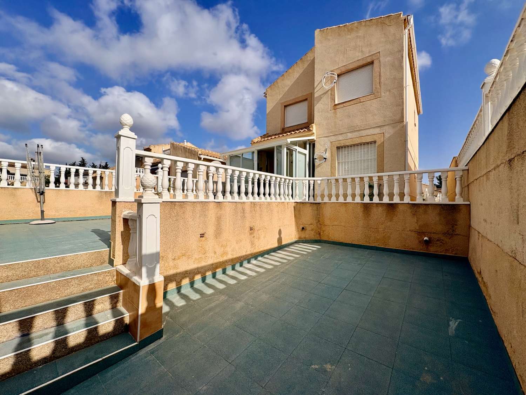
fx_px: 213
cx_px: 263
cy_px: 198
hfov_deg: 102.1
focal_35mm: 14
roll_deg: -0.1
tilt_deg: +1.4
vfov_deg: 85.7
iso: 50
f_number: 2.2
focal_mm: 2.22
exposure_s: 1/5263
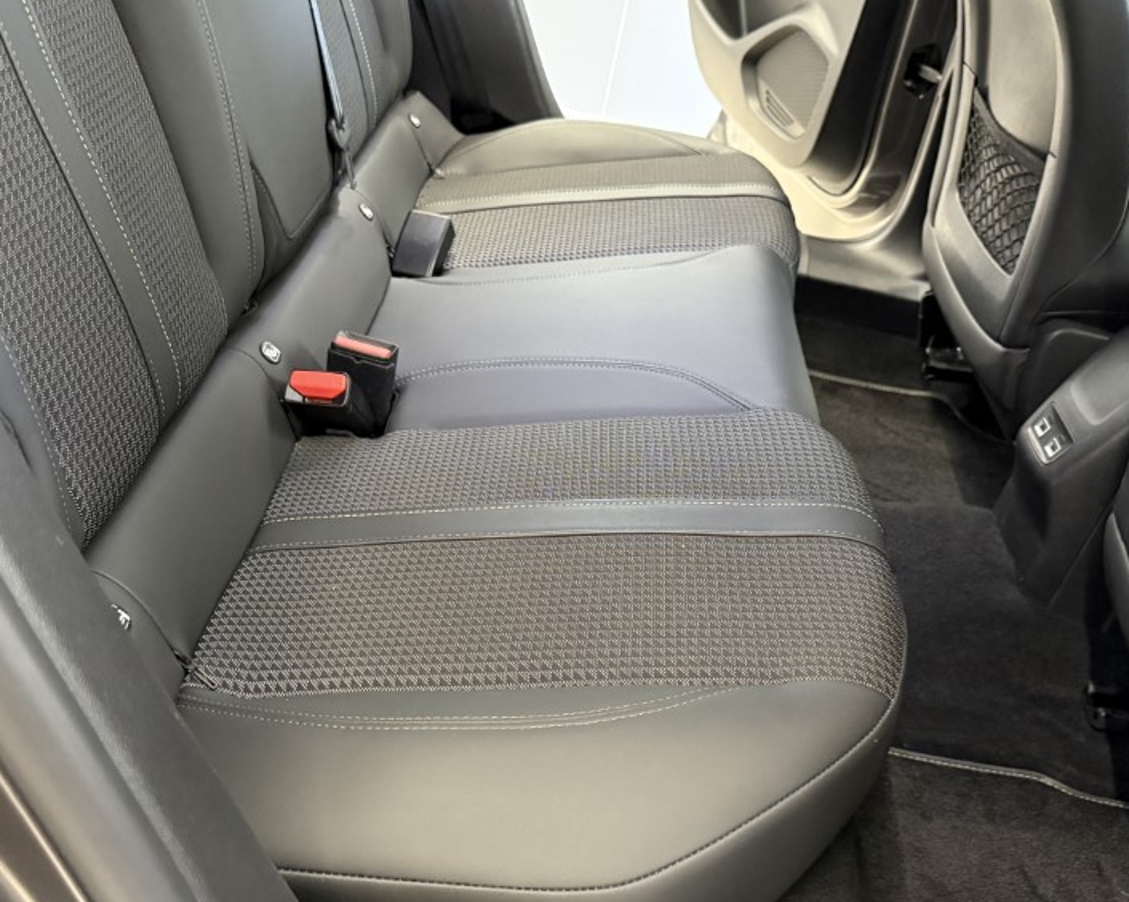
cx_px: 588
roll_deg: -13.3
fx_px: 1135
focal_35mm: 34
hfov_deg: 52.9
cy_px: 526
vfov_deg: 43.2
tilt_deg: -34.4
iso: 1000
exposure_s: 1/40
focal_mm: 6.76
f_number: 1.78
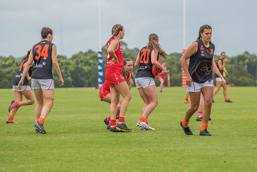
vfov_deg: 4.6
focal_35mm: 296
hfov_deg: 7.0
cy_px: 70
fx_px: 2113
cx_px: 152
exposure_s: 1/1250
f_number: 8
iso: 500
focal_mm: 250
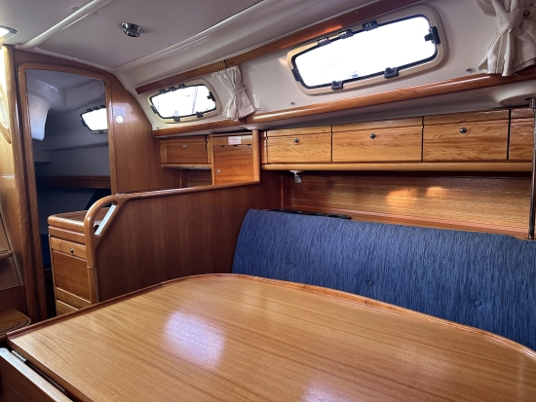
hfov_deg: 71.6
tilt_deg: -5.2
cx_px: 268
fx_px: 372
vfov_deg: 56.9
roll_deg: -0.1
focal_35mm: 24
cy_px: 201
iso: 250
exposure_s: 1/84
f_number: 1.78
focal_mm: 6.86
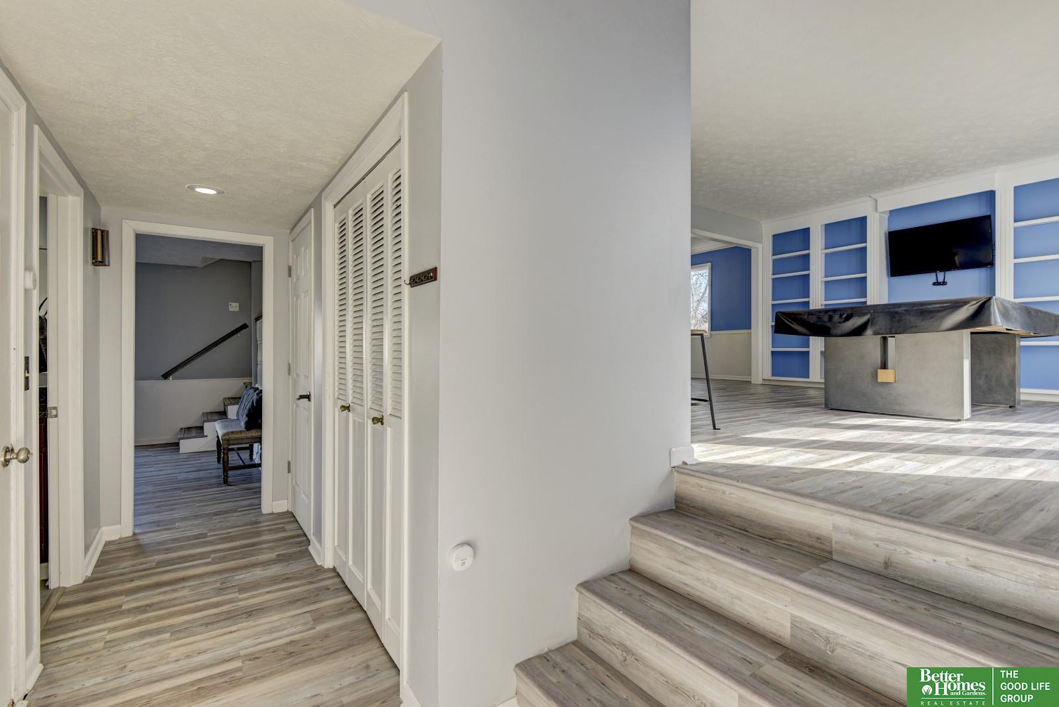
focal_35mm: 24
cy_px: 354
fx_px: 706
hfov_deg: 73.7
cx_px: 530
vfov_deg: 53.2
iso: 400
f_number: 8
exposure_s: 1/125
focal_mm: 24
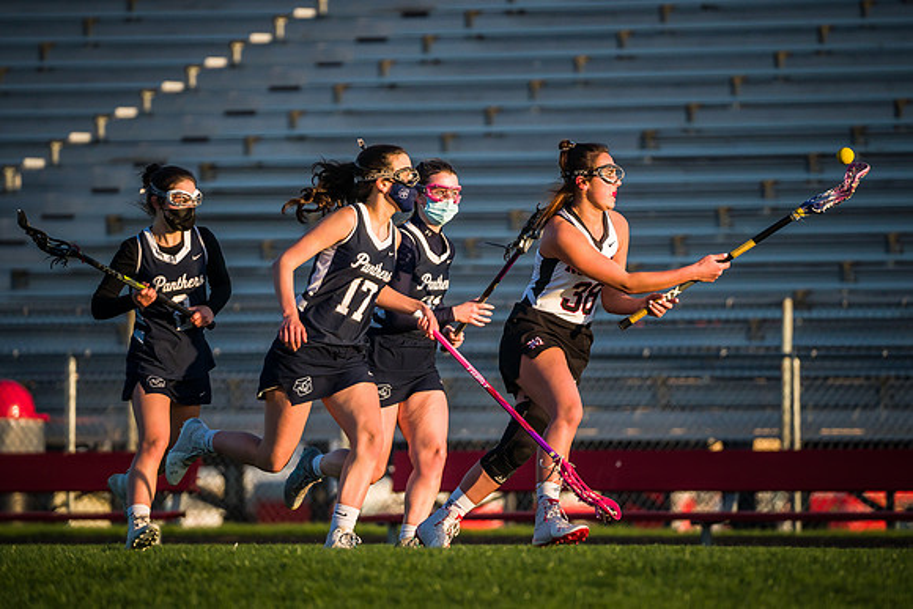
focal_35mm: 539
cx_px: 457
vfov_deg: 2.6
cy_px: 298
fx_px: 13680
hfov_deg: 3.8
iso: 1250
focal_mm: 400
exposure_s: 1/2000
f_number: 5.6
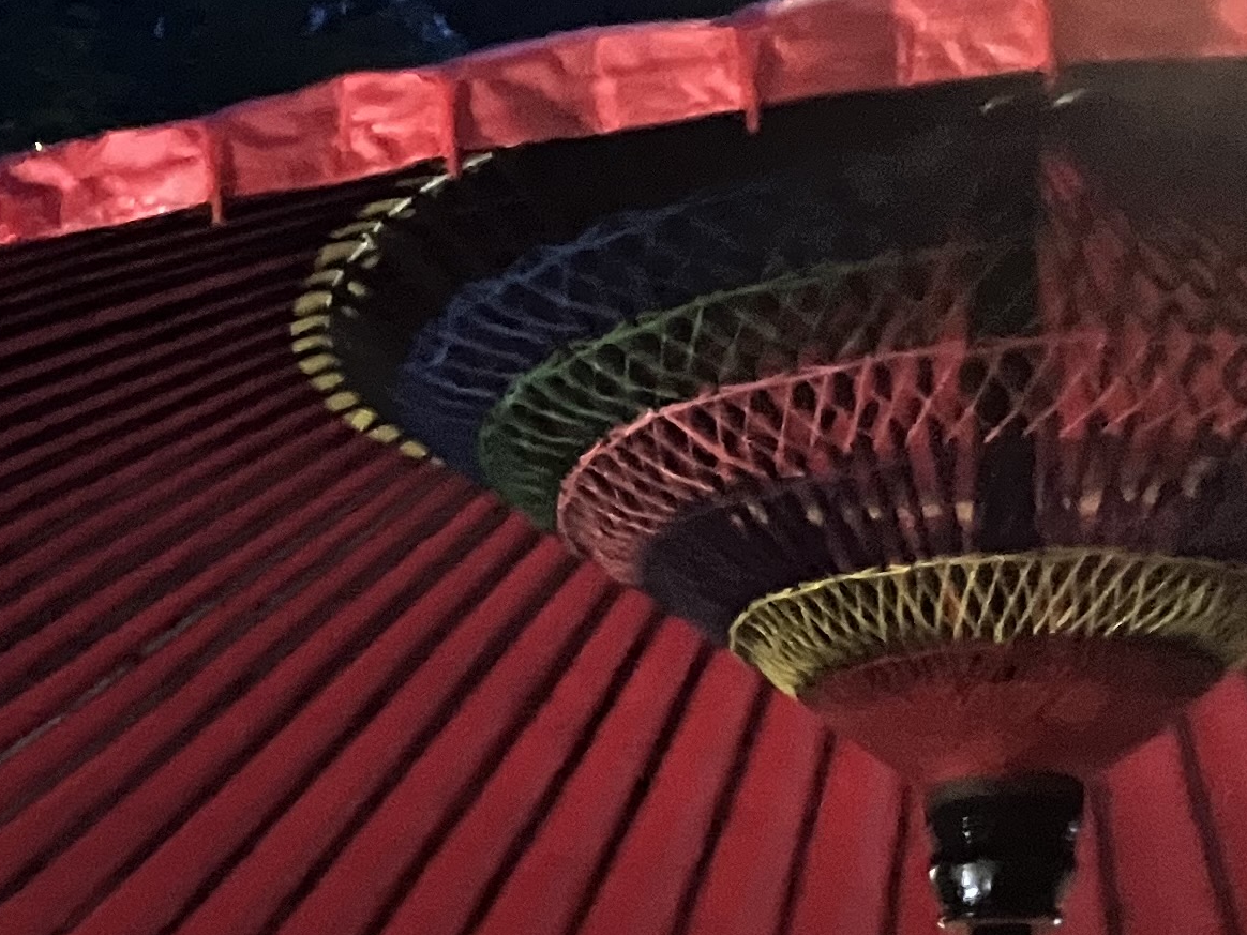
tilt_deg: +3.3
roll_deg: -3.5
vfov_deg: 14.4
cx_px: -522
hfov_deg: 18.4
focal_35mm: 97
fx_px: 3494
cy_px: 1326
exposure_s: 1/24
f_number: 1.8
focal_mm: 3.99
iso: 640
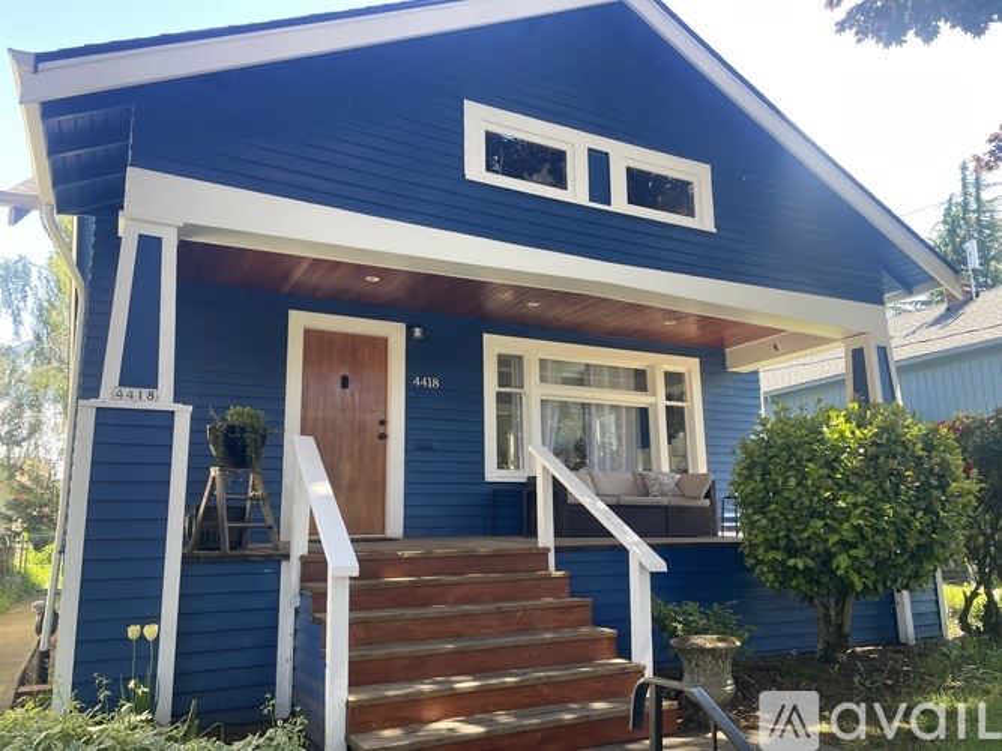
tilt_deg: +11.4
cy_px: 376
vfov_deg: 53.0
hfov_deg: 67.3
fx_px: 752
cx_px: 501
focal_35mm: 26
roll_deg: +2.0
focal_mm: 4.2
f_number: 1.6
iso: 32
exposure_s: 1/144
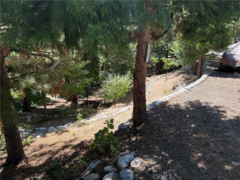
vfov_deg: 56.8
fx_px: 166
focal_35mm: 24
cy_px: 90
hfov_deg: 71.6
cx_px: 120
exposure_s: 1/1032
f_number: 1.78
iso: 100
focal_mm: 6.76
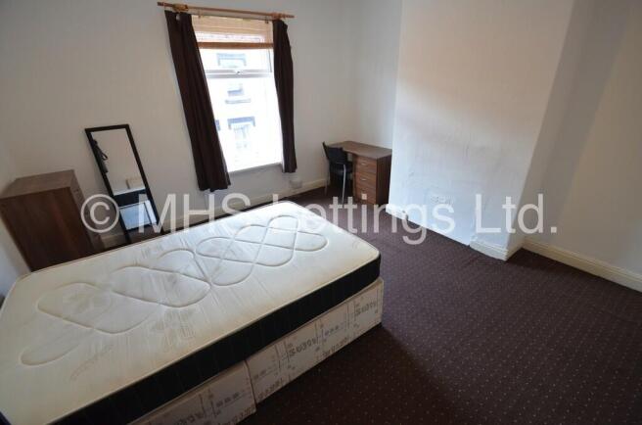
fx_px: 267
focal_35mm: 15
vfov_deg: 77.0
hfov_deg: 100.5
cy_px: 212
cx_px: 321
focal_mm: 10
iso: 1000
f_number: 4.5
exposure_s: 1/80
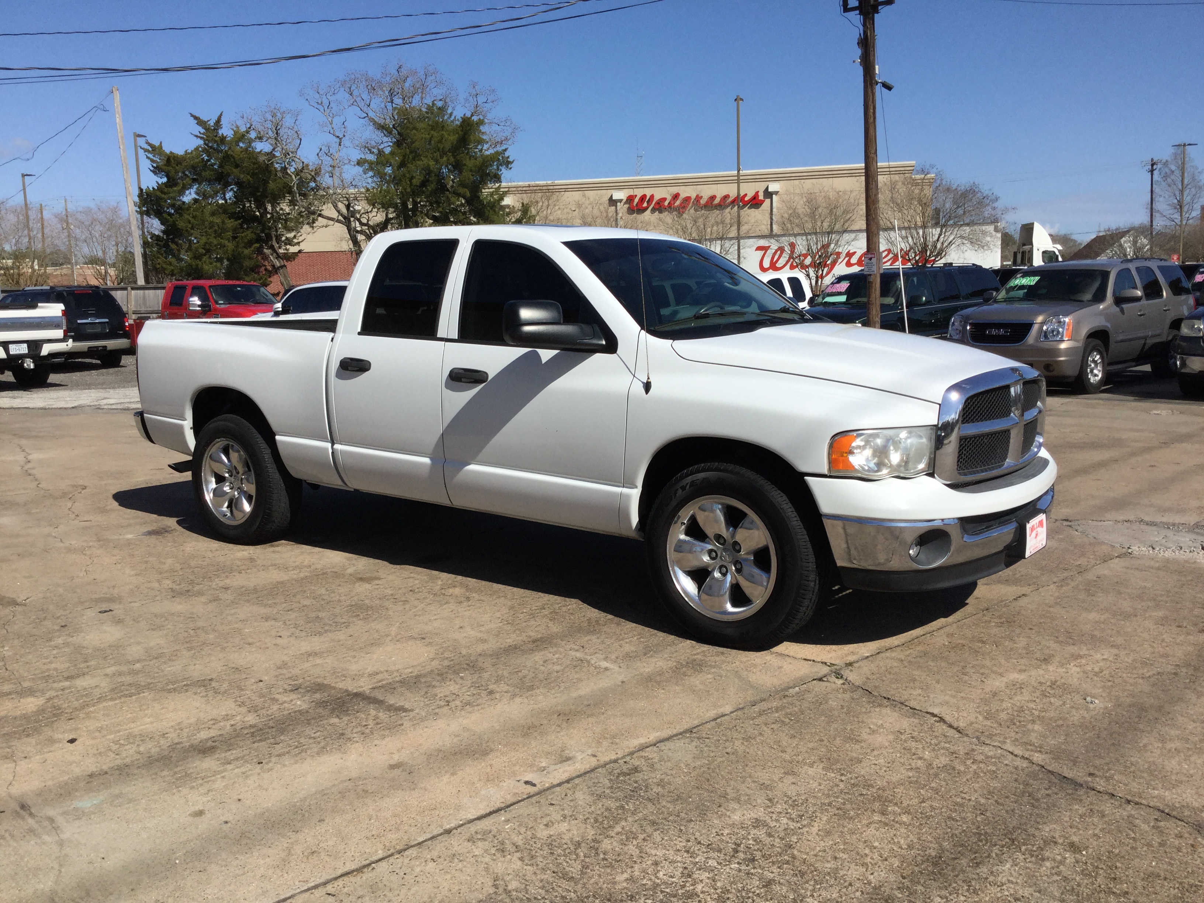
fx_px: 1078
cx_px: 602
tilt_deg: -9.3
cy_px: 452
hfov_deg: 58.4
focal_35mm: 31
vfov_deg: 45.4
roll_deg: +1.4
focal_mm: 3.3
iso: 25
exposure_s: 1/2551
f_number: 2.4
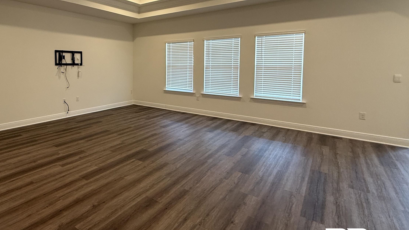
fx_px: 228
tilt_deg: -2.8
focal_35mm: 21
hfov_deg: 81.0
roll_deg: +0.0
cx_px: 136
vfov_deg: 52.7
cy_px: 78
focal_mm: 2.22
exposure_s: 1/60
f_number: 2.2
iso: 200
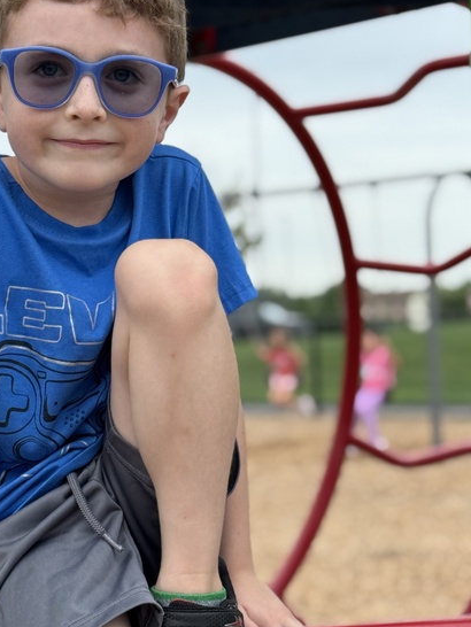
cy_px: 353
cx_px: 140
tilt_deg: -1.2
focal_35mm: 90
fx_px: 1631
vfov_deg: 21.8
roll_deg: +1.9
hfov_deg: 16.4
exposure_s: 1/1524
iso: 64
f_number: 1.78
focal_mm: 6.76
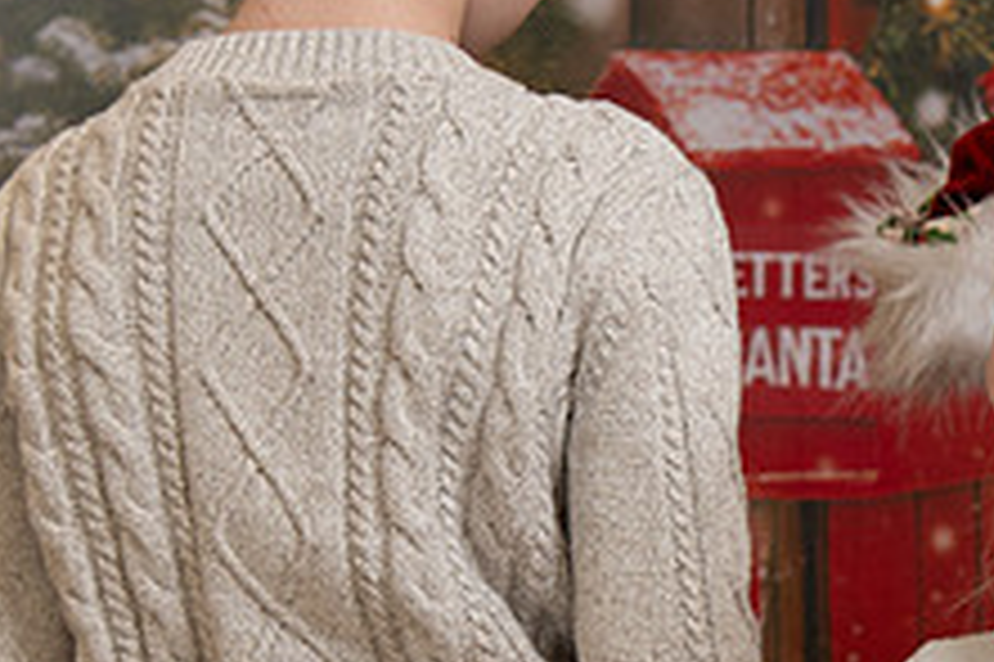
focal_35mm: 178
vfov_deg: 7.7
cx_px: 763
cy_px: 541
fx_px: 4911
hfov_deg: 11.5
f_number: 5
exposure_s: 1/200
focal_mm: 46
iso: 1000
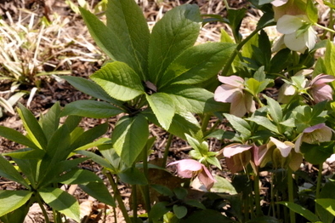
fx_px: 1190
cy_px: 138
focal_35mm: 128
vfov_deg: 10.7
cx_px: 338
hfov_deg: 15.7
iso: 800
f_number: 11
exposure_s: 1/500
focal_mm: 42
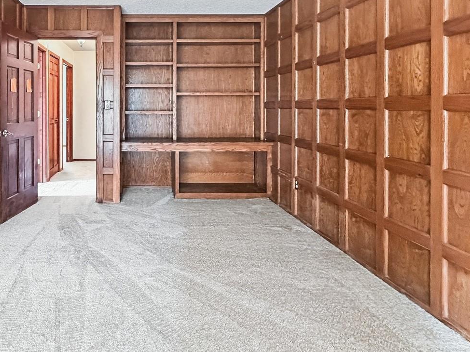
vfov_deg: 57.1
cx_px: 138
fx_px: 312
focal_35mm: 23
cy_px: 108
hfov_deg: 70.6
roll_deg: +0.2
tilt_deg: -0.6
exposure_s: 1/60
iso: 800
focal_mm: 2.2
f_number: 2.2
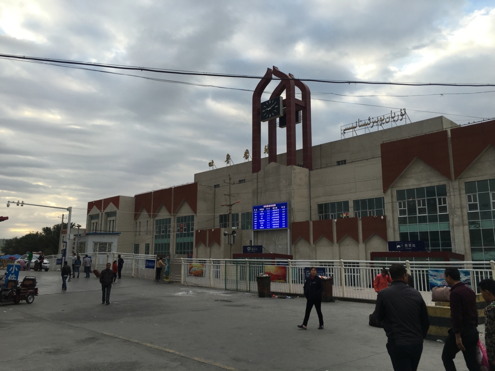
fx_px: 415
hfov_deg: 61.7
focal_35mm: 29
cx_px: 248
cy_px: 186
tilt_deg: +10.6
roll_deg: -0.5
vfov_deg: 48.2
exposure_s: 1/305
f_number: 2.2
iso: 25
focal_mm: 4.15
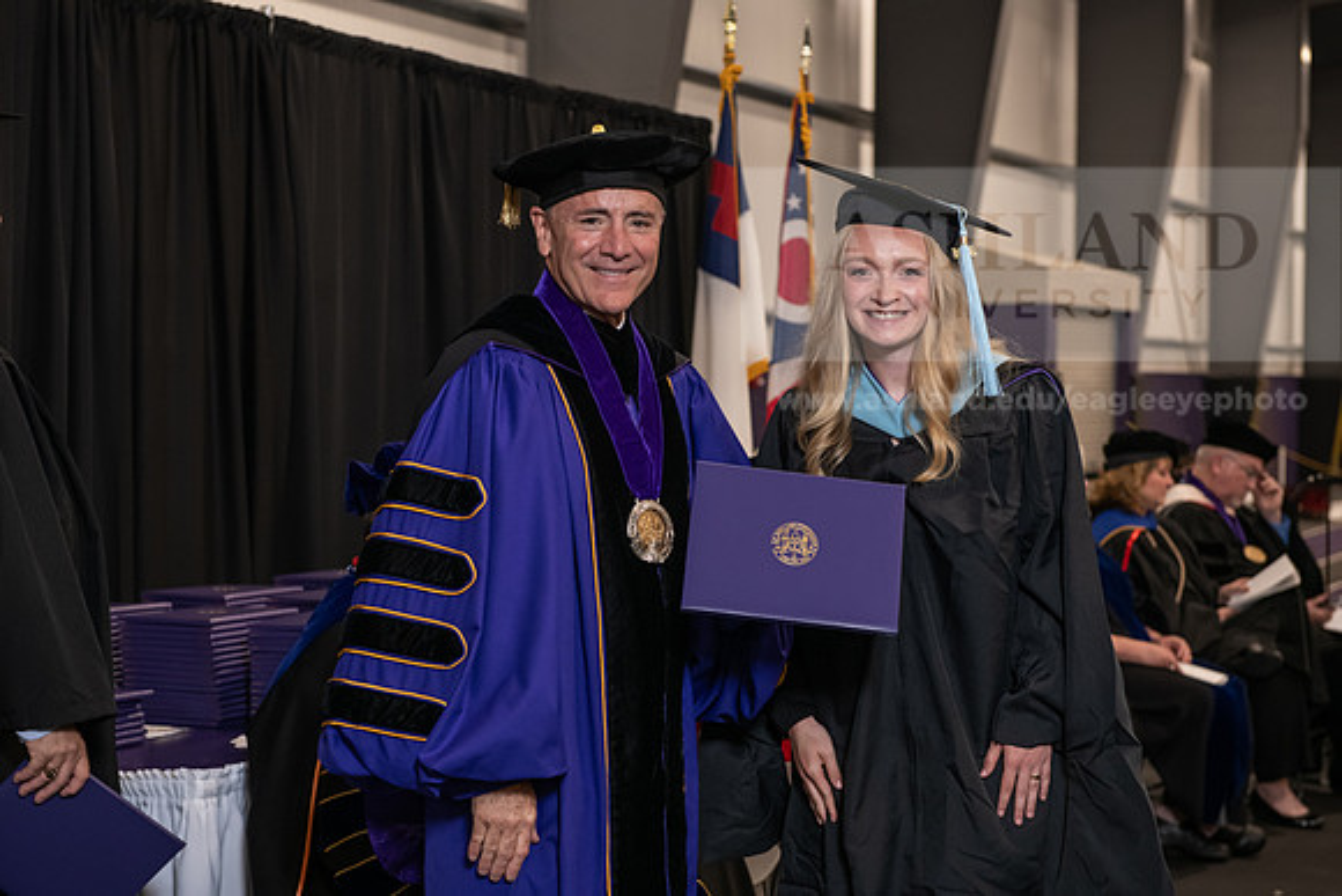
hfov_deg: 28.8
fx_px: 2610
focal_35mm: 70
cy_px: 448
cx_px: 671
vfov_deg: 19.5
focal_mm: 70
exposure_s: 1/125
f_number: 5
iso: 2000
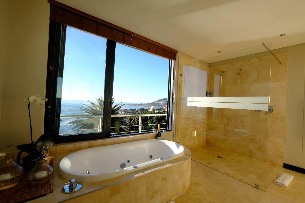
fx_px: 127
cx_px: 152
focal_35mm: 15
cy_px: 102
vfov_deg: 77.3
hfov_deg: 100.4
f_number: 16
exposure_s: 1/100
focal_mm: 10
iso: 400
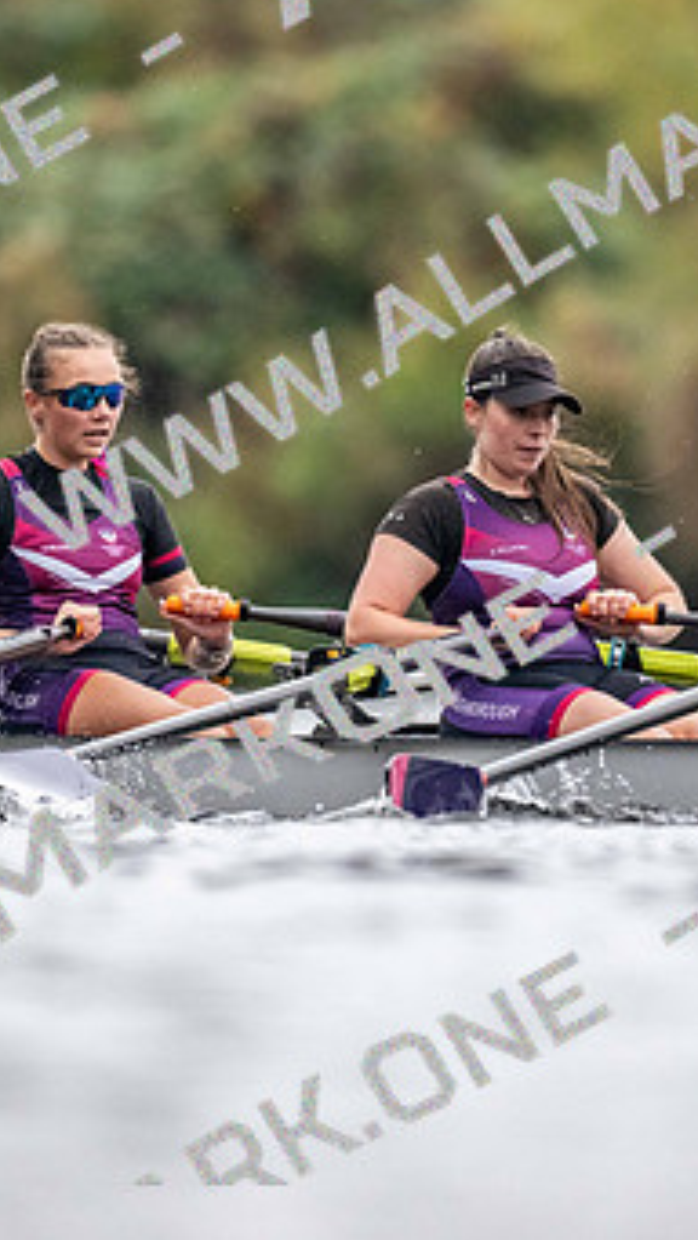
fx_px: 35148
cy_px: 562
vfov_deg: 2.0
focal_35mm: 1069
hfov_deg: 1.1
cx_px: 469
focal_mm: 600
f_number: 4
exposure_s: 1/2500
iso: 3600
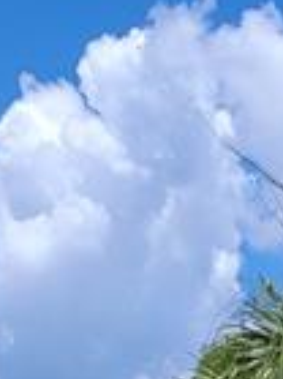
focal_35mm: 133
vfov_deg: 11.3
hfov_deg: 10.0
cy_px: 1009
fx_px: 1452
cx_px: 623
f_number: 1.8
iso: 16
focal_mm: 6.7
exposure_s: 1/1117
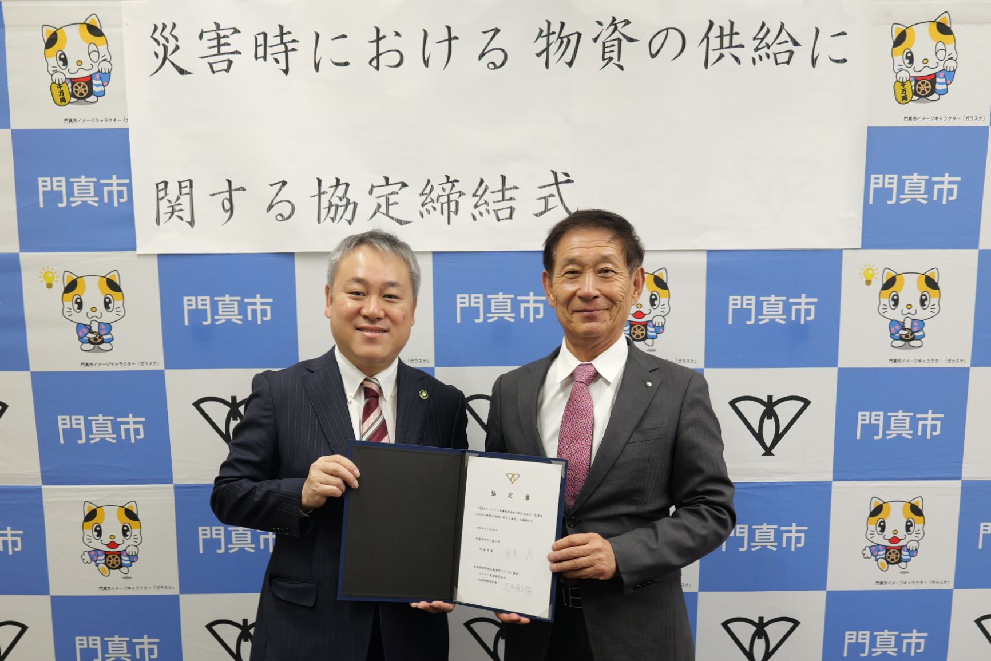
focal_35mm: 18
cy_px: 330
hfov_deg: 90.0
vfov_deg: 67.4
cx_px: 496
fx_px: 496
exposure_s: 1/100
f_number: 4.5
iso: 1250
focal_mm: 18
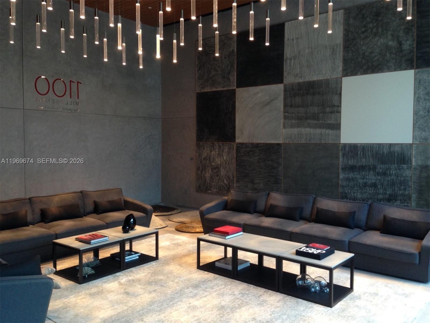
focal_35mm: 33
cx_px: 215
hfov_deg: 55.4
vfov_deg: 42.9
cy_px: 162
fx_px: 410
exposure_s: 1/20
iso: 125
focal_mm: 4.12
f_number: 2.4
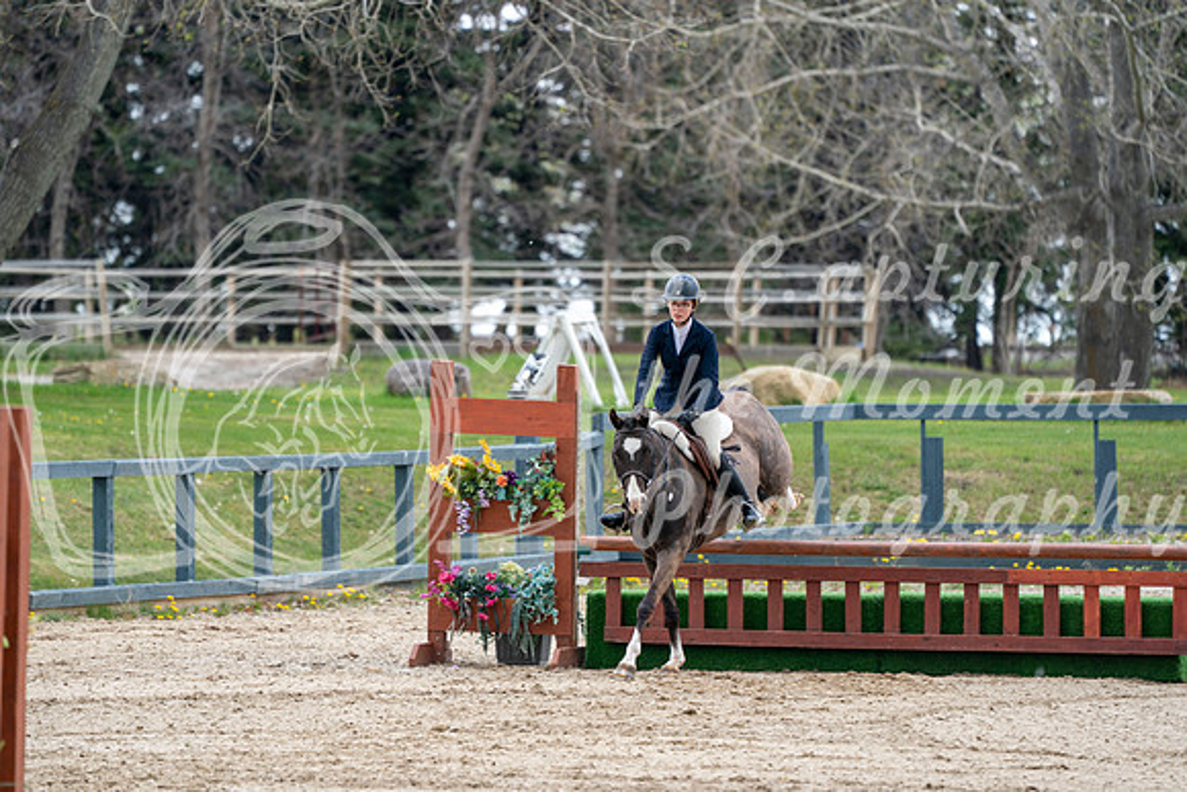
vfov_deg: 4.2
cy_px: 396
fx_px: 10784
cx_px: 594
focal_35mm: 327
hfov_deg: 6.3
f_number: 5.6
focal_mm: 327
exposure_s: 1/400
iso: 400
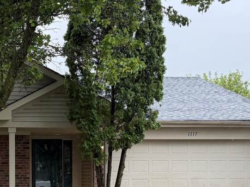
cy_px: 183
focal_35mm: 67
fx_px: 484
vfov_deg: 21.2
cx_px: 26
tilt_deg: -1.6
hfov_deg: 27.9
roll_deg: +0.2
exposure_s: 1/214
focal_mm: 6.76
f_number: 1.78
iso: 160
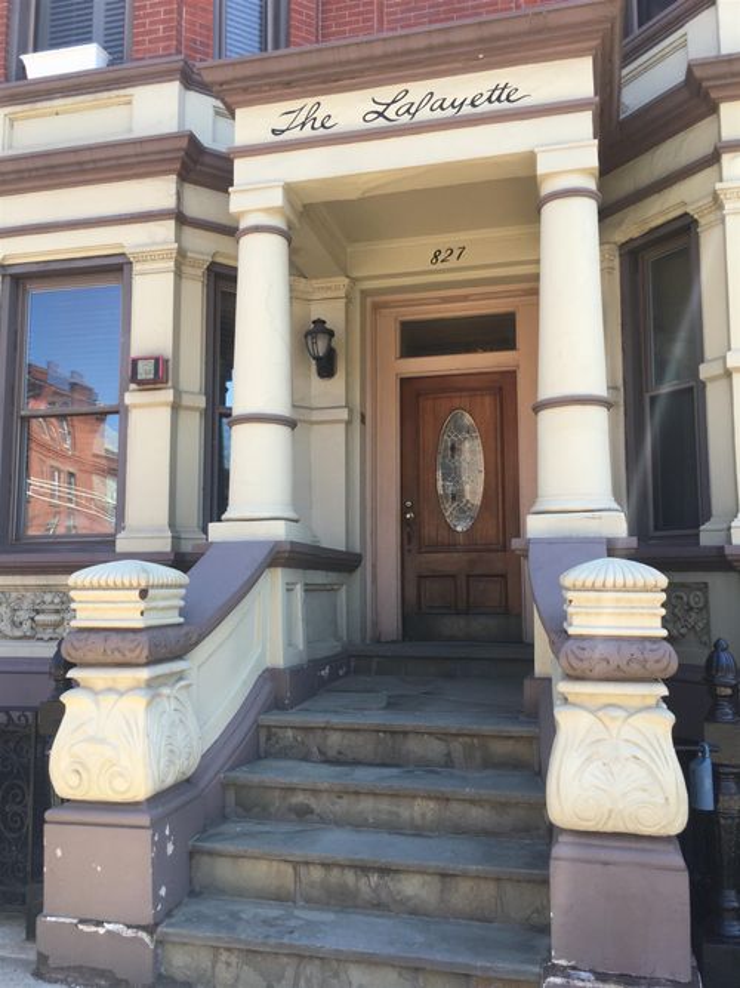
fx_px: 827
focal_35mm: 29
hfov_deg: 48.2
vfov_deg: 61.7
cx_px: 370
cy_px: 494
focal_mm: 4.15
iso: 25
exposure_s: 1/169
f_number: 2.2
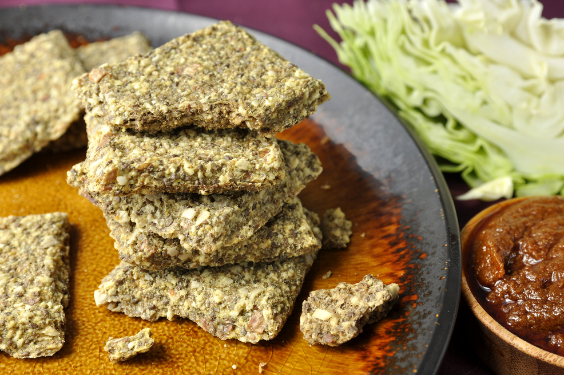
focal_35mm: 52
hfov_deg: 37.9
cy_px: 188
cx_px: 282
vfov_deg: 25.7
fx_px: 822
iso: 200
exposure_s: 1/30
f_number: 8
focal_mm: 35
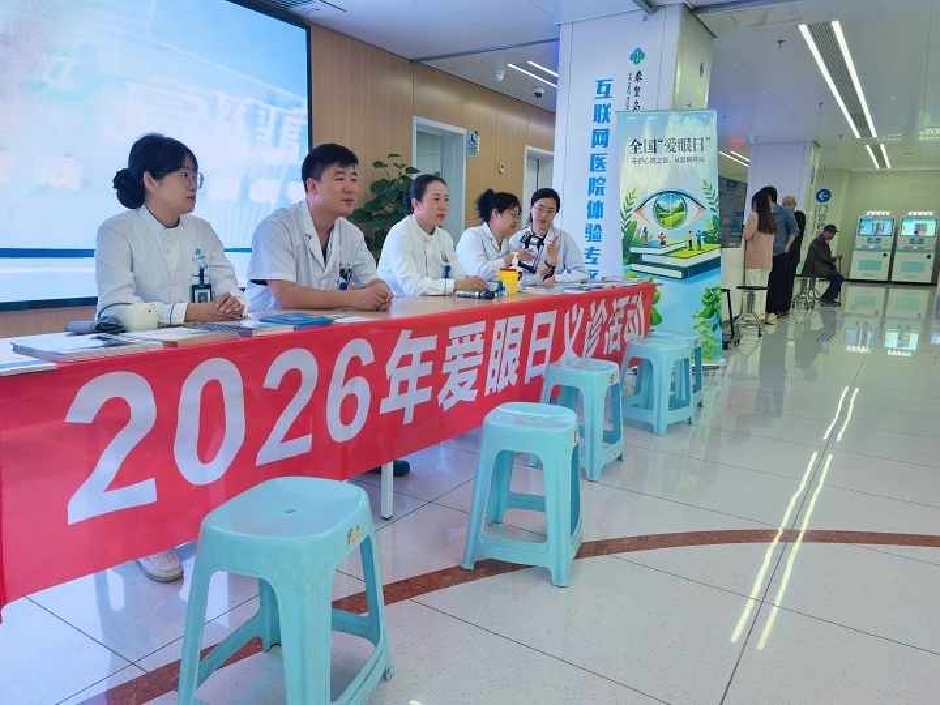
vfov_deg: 56.8
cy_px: 352
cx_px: 470
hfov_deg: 71.6
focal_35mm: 24
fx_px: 652
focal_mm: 5.34
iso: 50
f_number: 1.6
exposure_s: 1/131
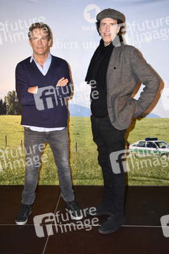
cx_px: 84
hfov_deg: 33.0
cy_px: 127
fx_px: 286
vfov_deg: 48.0
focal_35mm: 40
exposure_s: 1/160
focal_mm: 27
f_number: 5.6
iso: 640
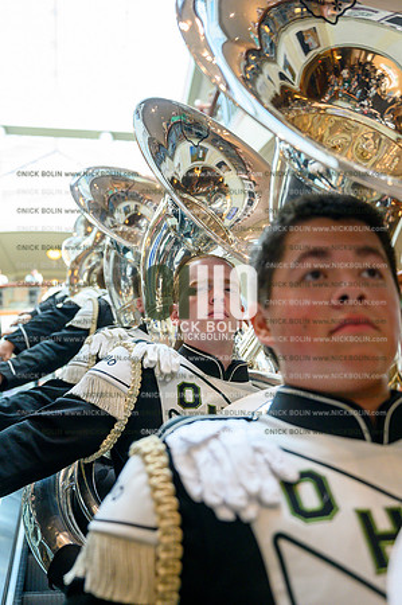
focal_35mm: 43
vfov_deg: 45.5
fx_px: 722
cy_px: 302
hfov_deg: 31.1
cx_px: 201
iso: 3200
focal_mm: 43
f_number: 4
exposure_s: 1/800
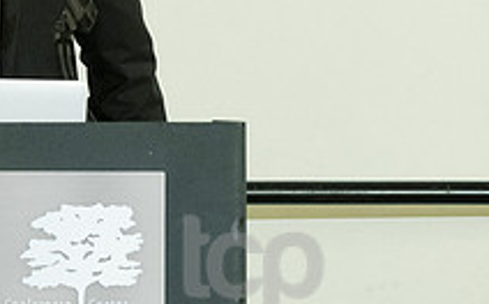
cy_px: -25
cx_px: -74
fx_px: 11156
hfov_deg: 2.5
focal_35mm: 838
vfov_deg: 1.6
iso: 3200
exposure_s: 1/400
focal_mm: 200
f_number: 4.5
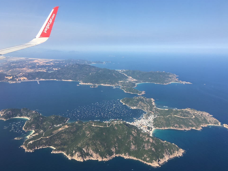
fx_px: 198
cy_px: 84
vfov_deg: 46.8
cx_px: 115
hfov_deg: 60.0
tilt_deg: -9.9
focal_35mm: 30
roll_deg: -0.2
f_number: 2.2
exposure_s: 1/1115
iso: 25
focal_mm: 4.15
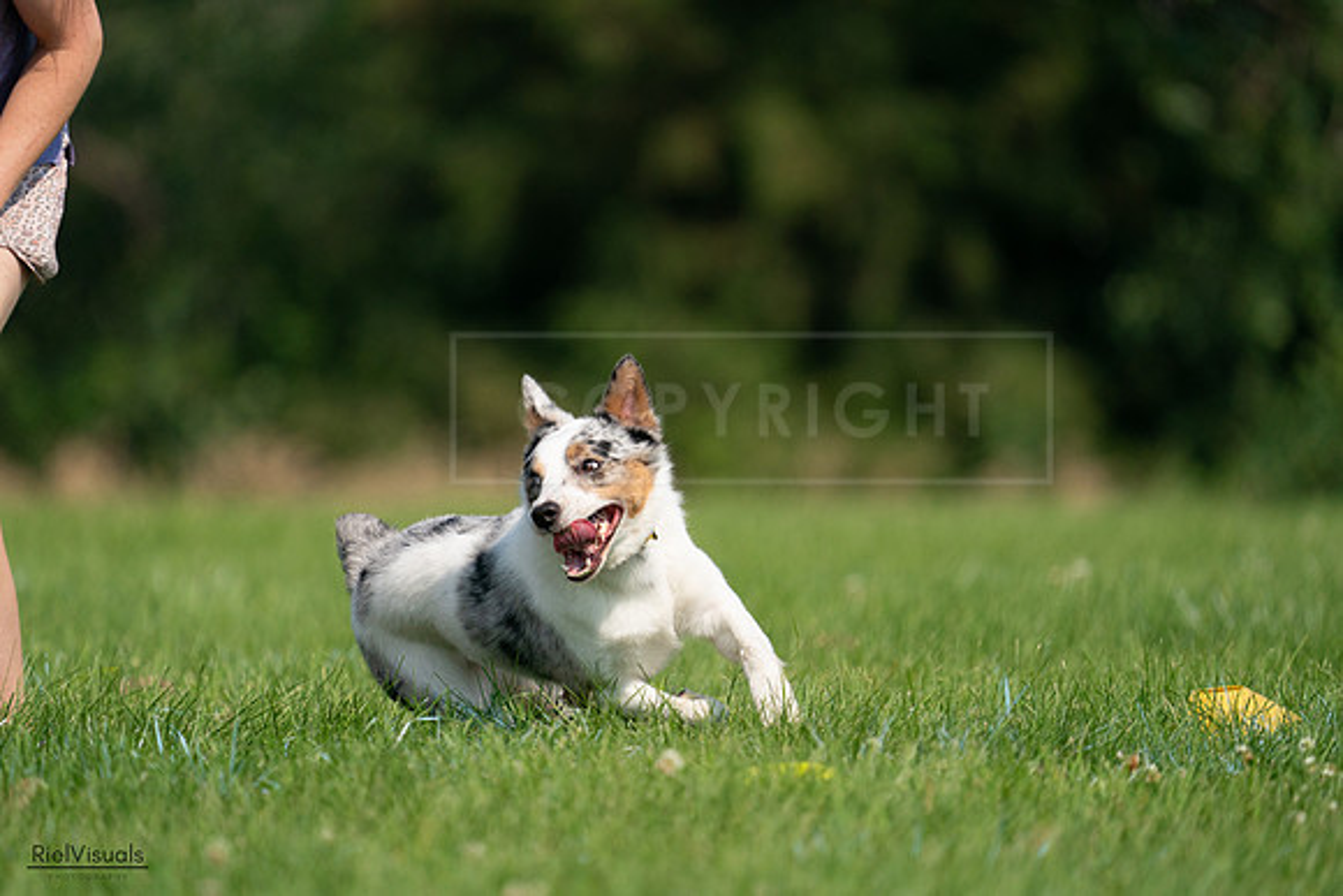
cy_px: 448
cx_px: 672
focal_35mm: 600
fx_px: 22388
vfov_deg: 2.3
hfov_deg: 3.4
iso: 800
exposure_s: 1/4000
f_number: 6.3
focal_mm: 600
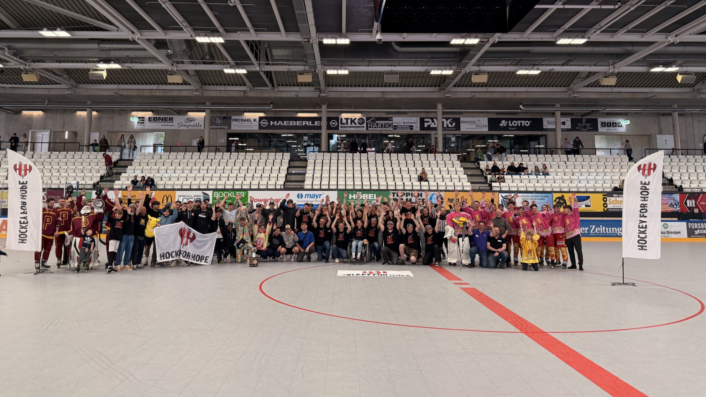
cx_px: 342
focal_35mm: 27
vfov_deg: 42.3
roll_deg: -0.9
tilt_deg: +7.7
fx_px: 506
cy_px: 128
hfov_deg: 69.8
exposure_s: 1/160
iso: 200
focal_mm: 6.76
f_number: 1.78
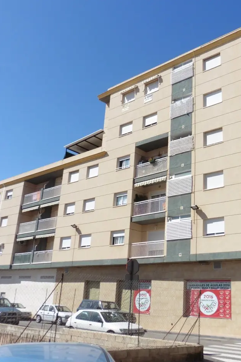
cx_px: 165
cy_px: 183
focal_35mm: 34
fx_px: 342
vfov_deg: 55.8
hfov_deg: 38.3
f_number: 3.3
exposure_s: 1/2000
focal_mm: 4.3
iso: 100
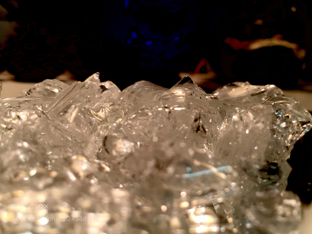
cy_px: 117
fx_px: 261
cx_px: 156
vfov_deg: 48.2
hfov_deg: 61.7
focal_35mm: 29
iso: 64
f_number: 2.2
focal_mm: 4.15
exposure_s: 1/30
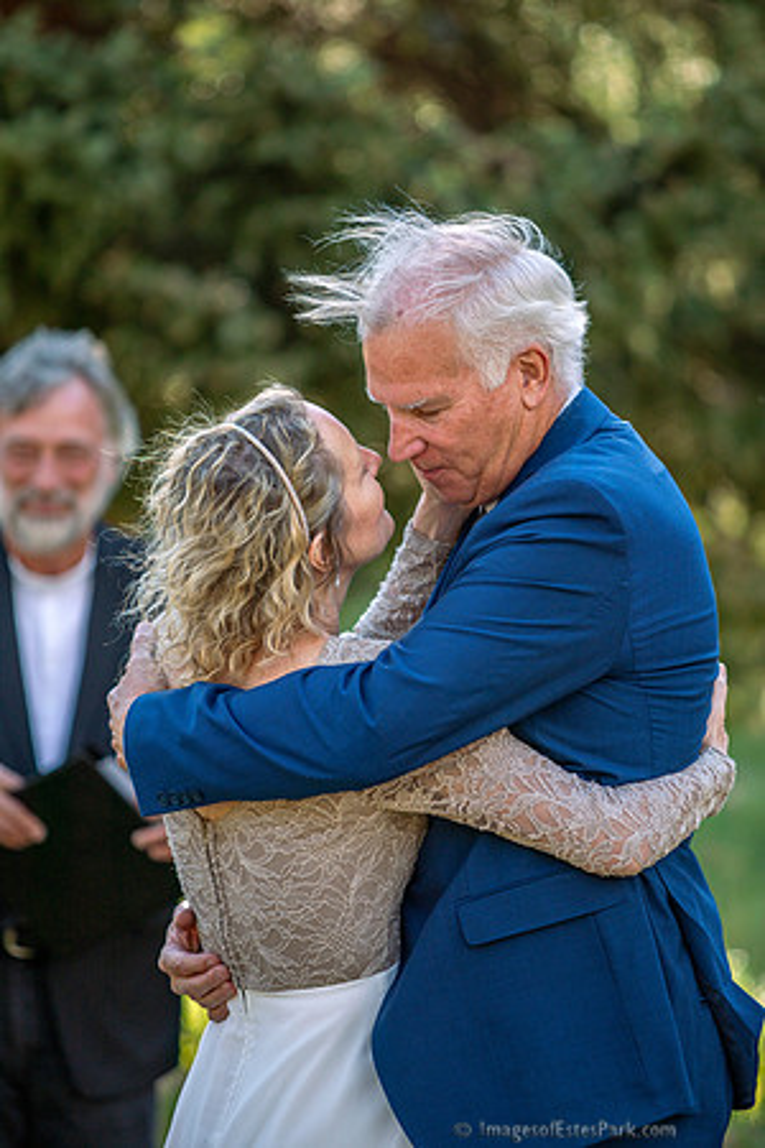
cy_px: 574
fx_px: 6375
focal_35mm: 200
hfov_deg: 6.9
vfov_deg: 10.3
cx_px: 382
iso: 100
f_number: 3.5
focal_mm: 200
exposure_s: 1/800
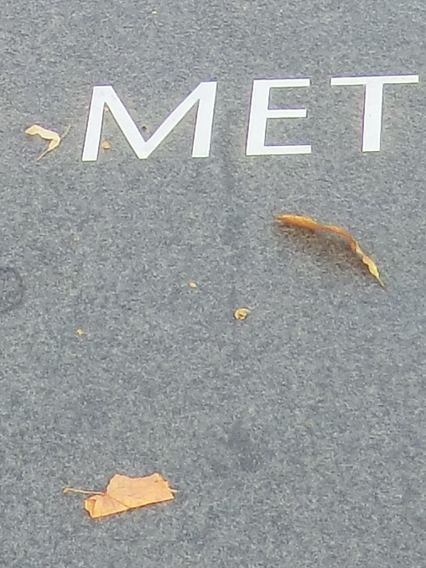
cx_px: -135
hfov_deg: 6.8
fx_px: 3560
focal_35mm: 217
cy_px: -347
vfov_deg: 8.8
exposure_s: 1/160
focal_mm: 6.1
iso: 80
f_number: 3.6
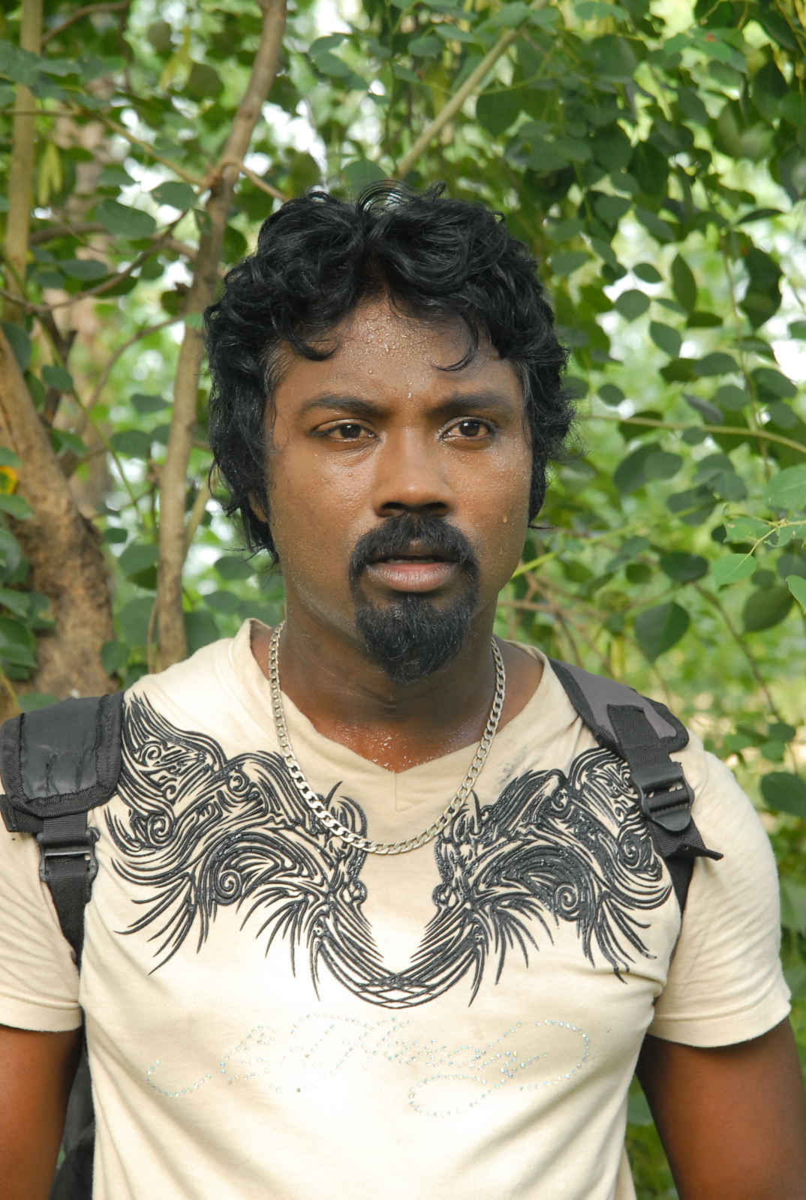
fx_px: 3509
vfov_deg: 19.4
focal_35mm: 105
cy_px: 600
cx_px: 403
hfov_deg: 13.1
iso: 400
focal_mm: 70
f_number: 6.3
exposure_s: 1/60
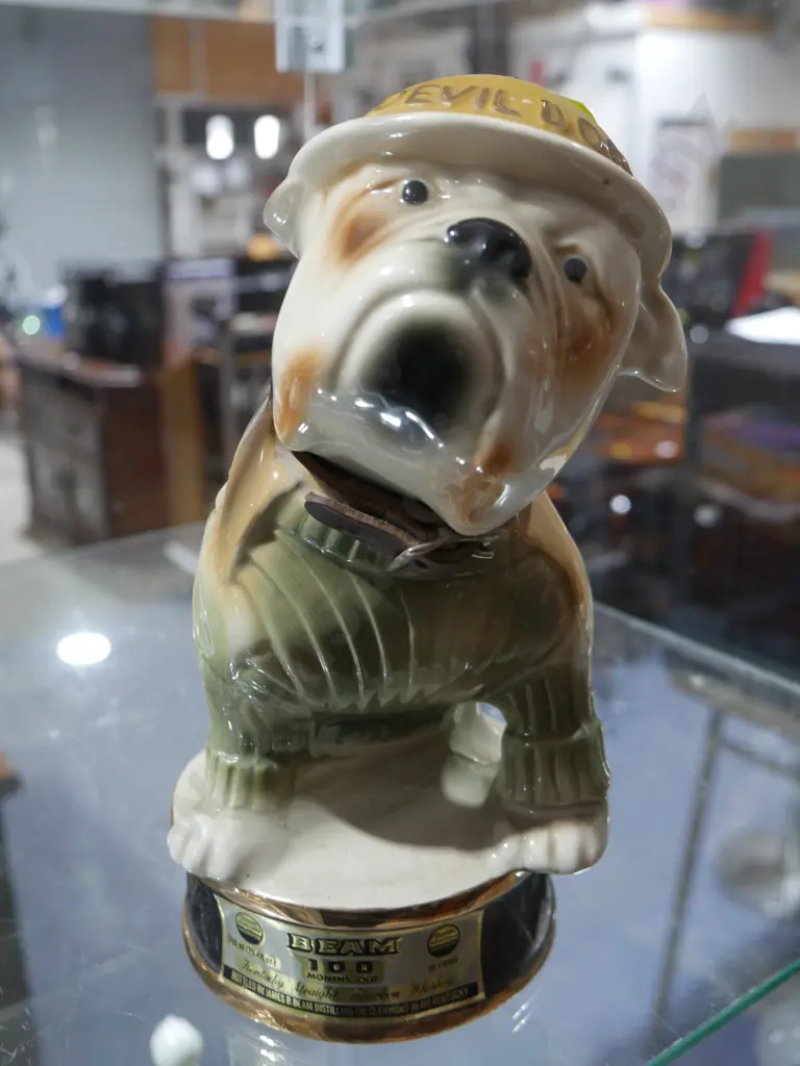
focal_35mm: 36
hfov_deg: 39.7
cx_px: 400
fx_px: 1109
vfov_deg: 51.4
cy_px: 533
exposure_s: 1/60
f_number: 4
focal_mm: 18
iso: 640
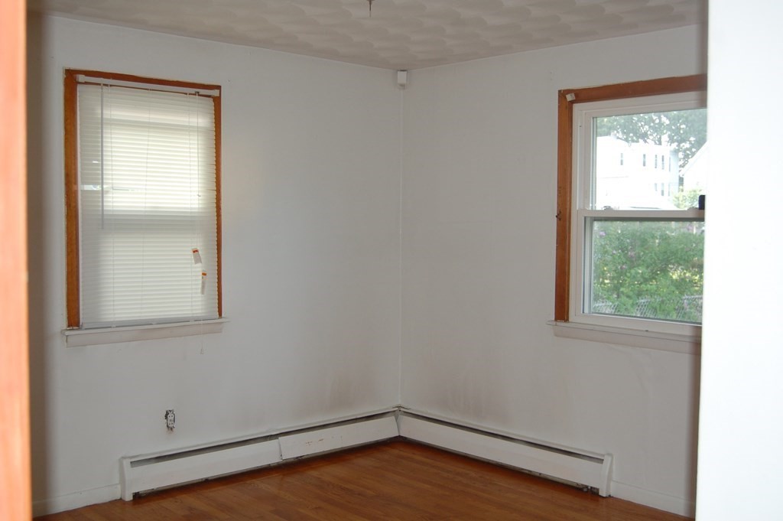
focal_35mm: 39
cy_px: 260
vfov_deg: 34.2
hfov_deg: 49.6
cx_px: 392
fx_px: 848
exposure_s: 1/60
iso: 400
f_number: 4.2
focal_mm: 26
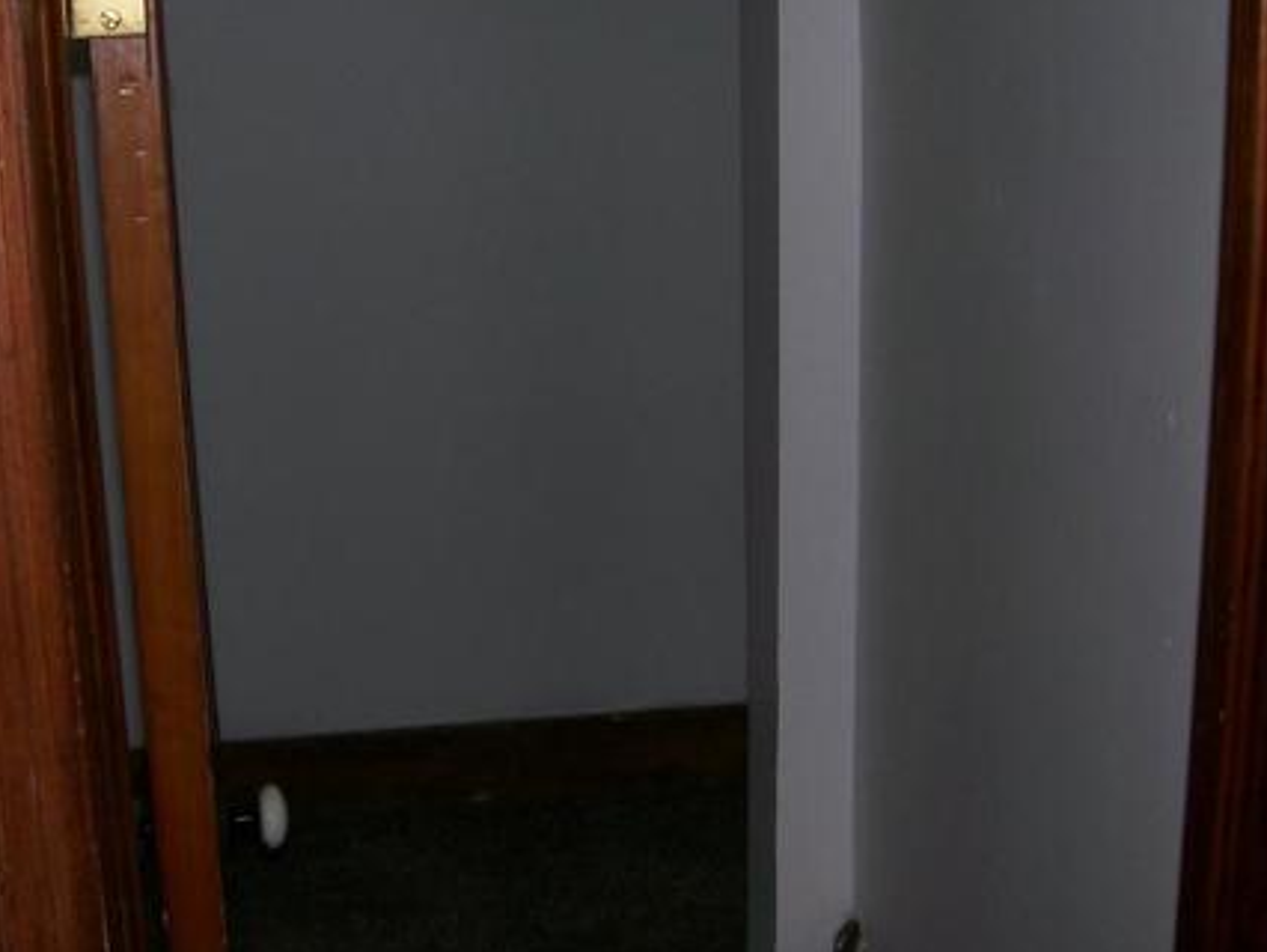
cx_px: 504
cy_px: 396
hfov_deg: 35.4
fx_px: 1978
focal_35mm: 54
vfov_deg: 27.0
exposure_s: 1/64
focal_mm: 6
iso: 80
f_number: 2.7
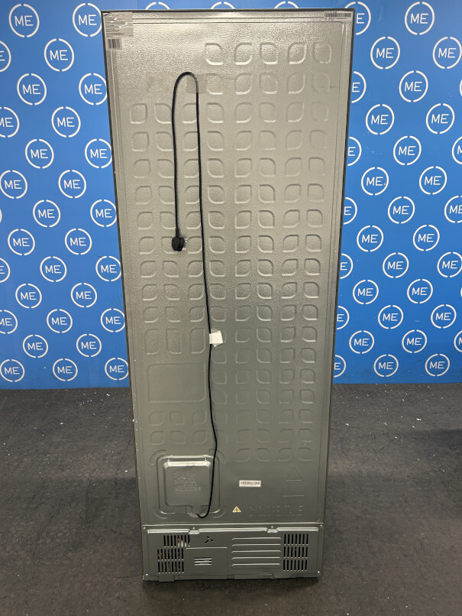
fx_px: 462
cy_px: 308
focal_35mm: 26
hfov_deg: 53.1
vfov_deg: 67.3
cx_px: 231
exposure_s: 1/50
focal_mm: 5.7
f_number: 1.5
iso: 64
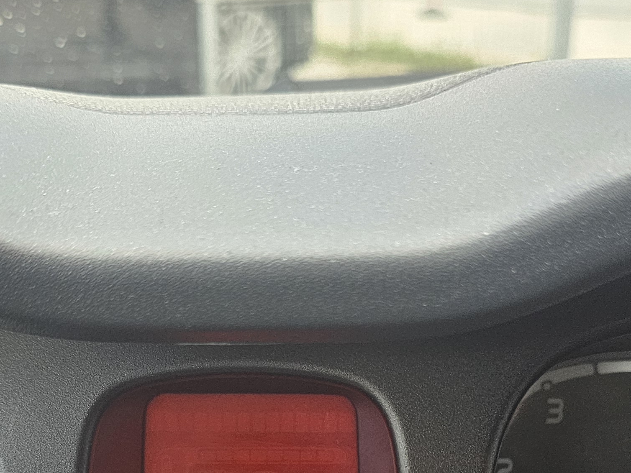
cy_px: 518
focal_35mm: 61
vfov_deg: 22.7
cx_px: 321
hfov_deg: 31.7
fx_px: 1112
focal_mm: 6.3
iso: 500
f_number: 1.7
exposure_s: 1/100
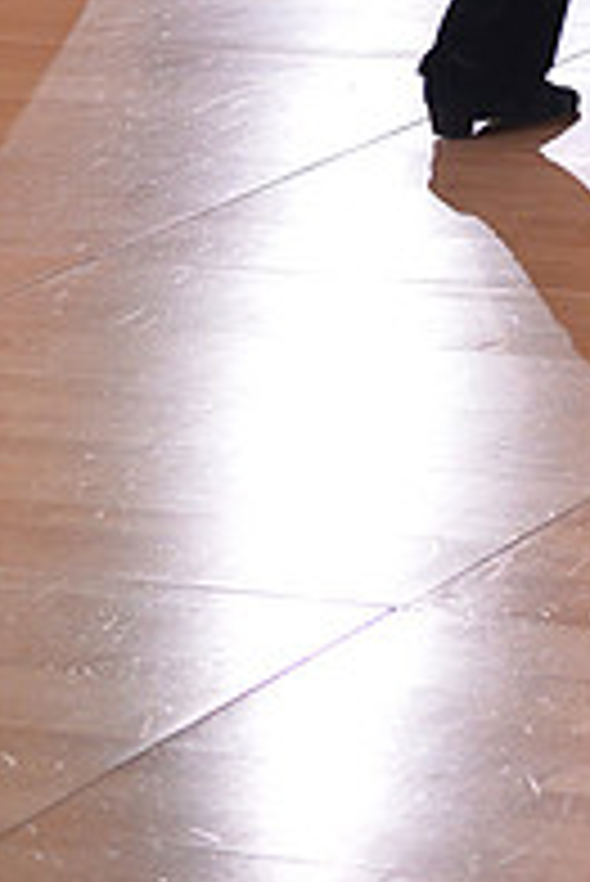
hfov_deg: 5.4
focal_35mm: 254
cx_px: 867
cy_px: -392
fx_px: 6233
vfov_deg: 8.0
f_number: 5
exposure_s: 1/250
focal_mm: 86
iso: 2000
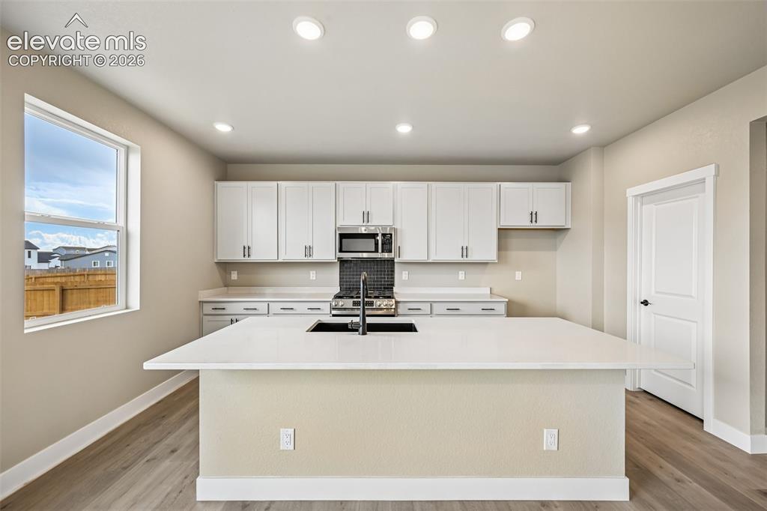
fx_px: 298
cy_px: 256
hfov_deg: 104.3
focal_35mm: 14
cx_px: 384
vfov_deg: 81.2
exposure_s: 1/15
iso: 250
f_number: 9
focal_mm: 14
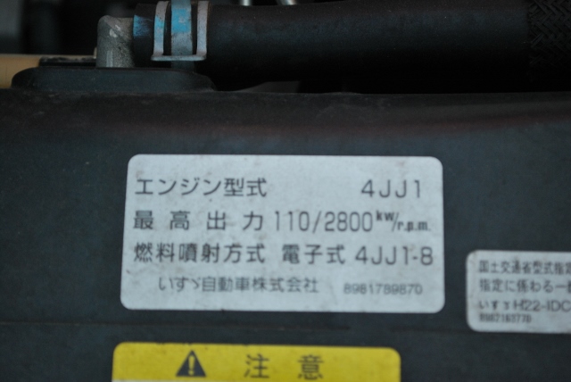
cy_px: 191
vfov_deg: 16.6
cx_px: 286
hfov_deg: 24.6
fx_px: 1310
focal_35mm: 82
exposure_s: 1/40
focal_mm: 55
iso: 400
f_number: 5.6
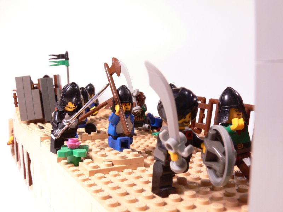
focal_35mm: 35
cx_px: 142
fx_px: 286
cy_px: 106
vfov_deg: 40.7
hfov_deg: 52.6
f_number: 6.3
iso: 80
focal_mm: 7.4
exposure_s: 1/6
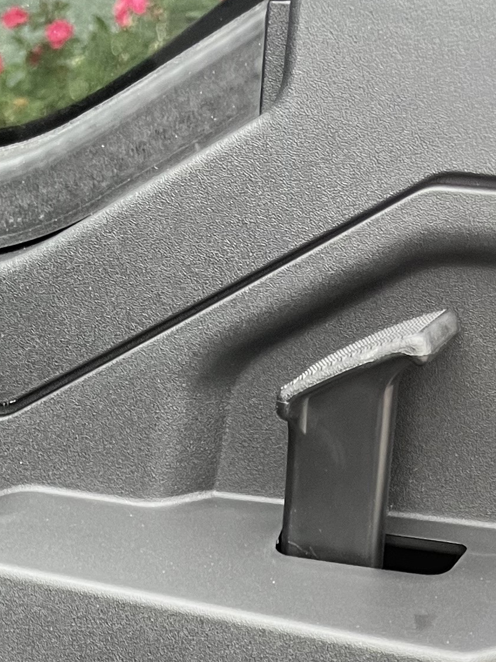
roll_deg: -1.8
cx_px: 6
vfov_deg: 17.8
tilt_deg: -34.5
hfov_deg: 15.6
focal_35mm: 93
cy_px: 1113
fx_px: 1777
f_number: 1.6
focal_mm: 5.1
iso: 125
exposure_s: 1/80
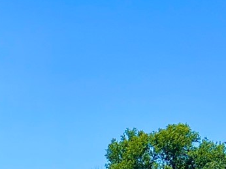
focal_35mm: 154
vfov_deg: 9.1
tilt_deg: -1.4
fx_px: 1005
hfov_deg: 12.4
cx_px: -81
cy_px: 336
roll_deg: +0.6
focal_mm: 5.7
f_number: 1.5
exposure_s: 1/2994
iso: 50
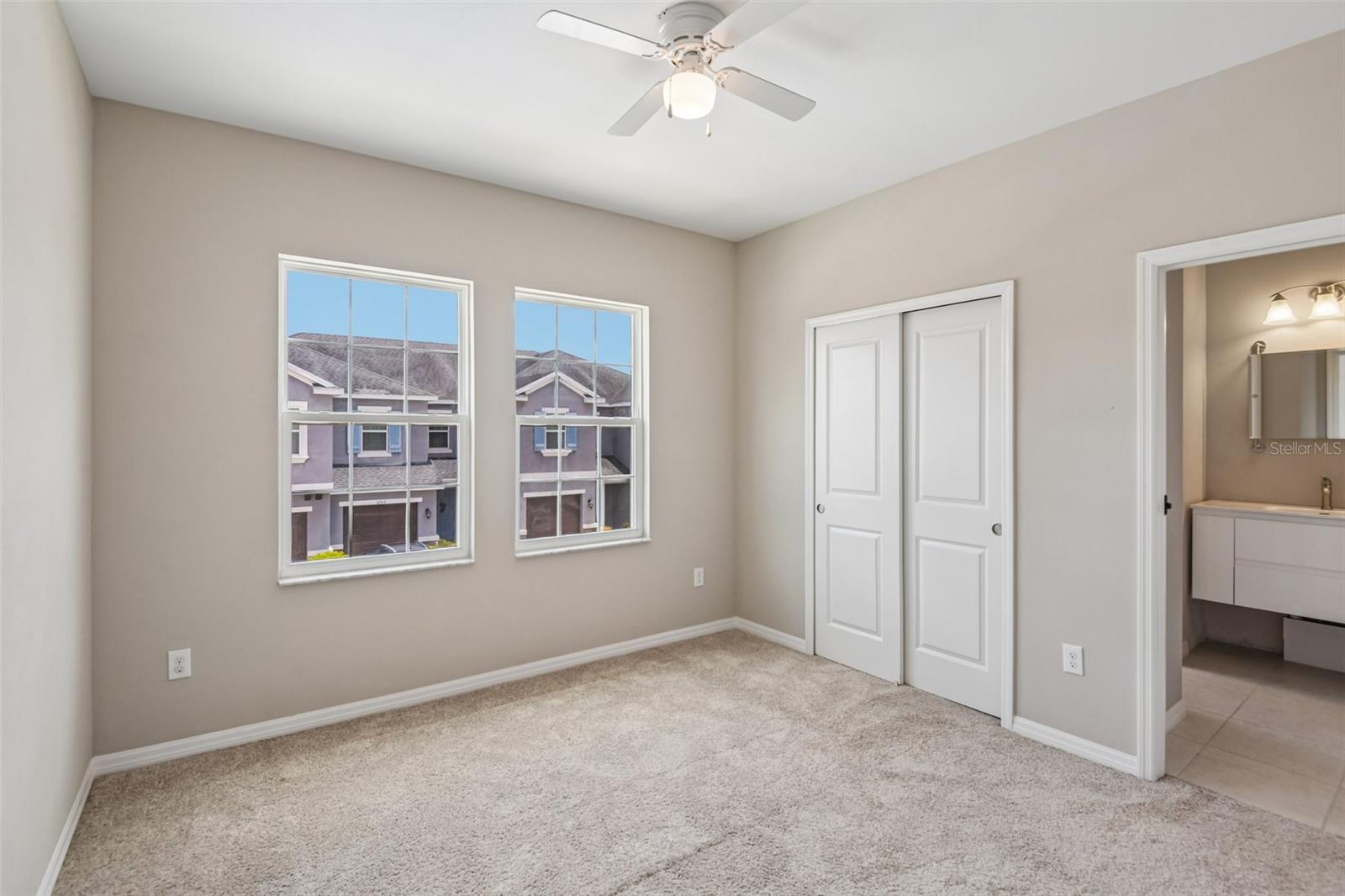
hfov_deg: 96.7
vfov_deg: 73.7
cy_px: 448
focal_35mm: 16
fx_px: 598
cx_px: 672
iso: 400
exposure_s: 1/125
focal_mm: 16
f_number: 8
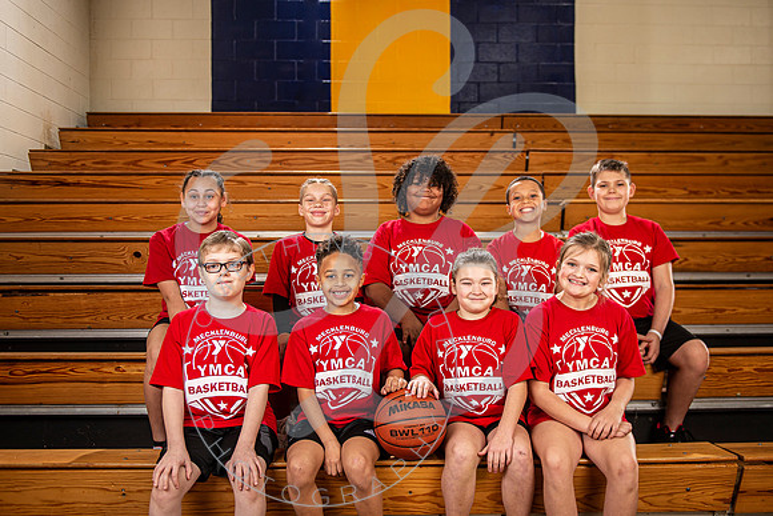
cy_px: 278
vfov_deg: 37.3
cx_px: 418
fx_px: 764
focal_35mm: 36
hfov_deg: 53.6
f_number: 5.6
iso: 100
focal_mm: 31
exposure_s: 1/200
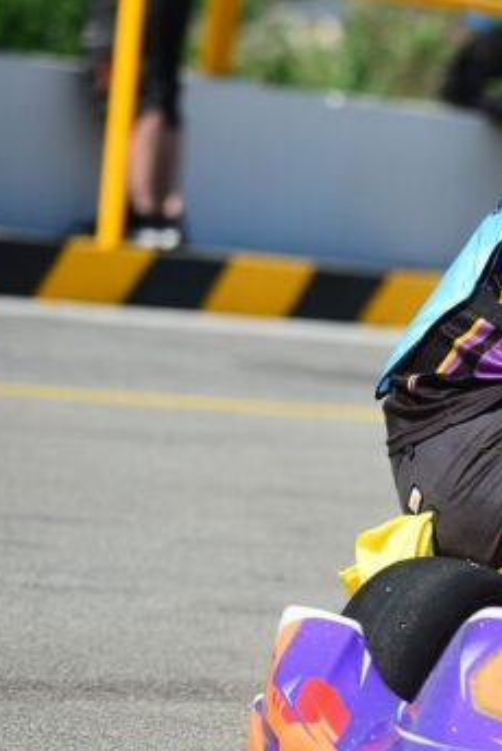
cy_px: 394
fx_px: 6512
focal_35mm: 312
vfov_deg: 6.6
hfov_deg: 4.4
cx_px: 1017
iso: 100
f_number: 2.8
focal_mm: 105
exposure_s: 1/2000
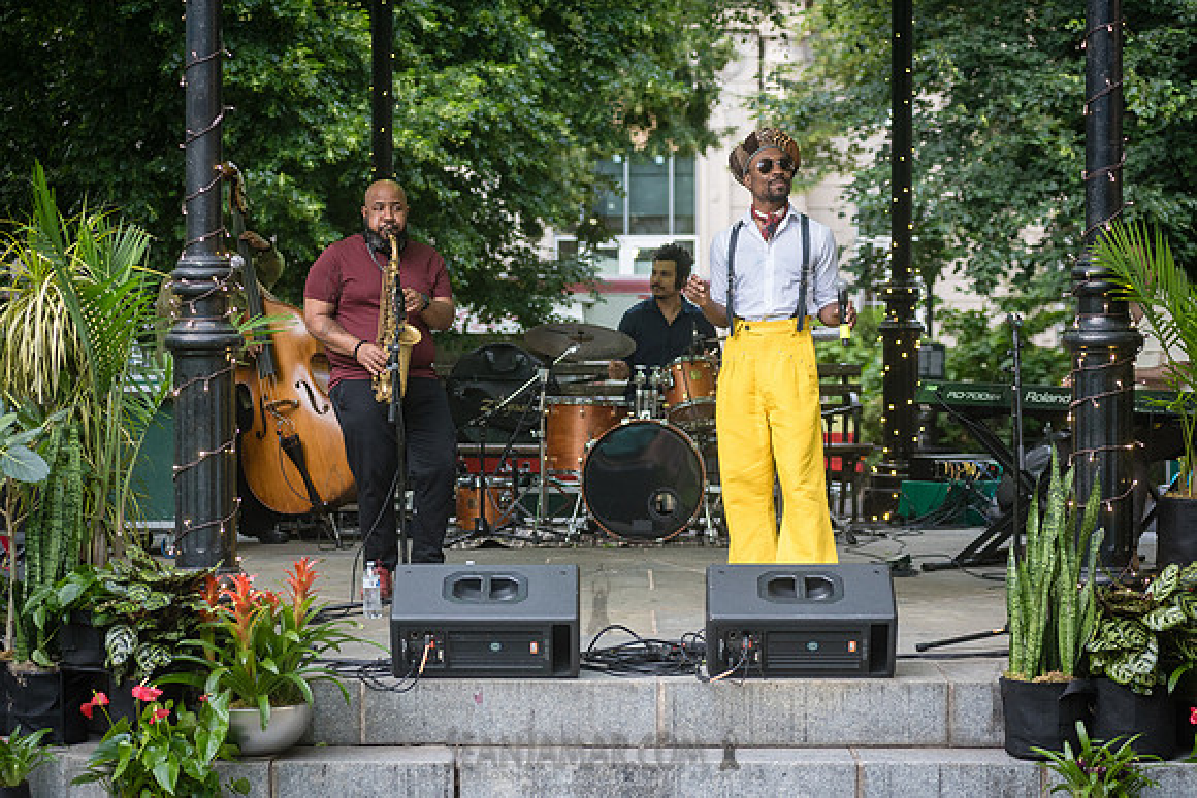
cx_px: 585
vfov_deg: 16.4
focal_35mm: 83
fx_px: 2771
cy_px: 399
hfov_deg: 24.4
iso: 1000
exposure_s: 1/320
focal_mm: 80
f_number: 4
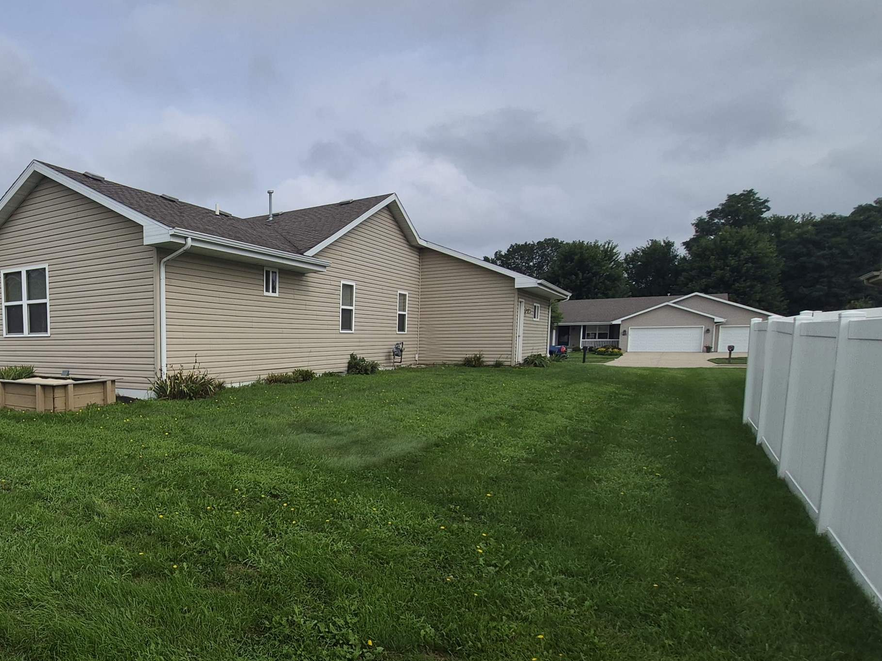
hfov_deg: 69.9
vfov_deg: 60.7
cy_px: 388
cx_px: 194
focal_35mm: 22
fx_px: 561
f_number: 2.2
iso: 40
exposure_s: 1/2336
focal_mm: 1.74
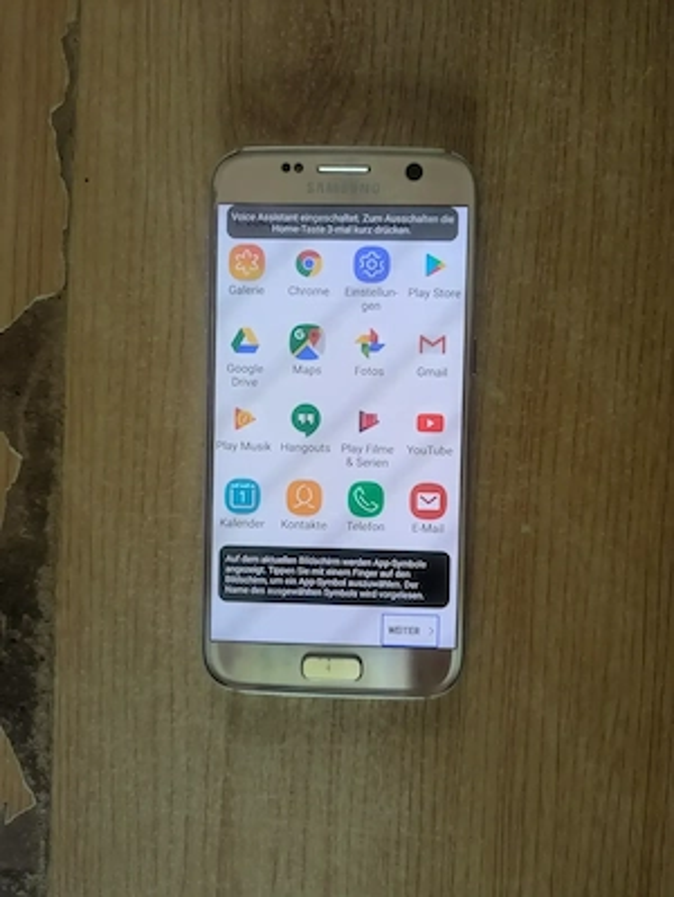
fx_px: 648
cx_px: 337
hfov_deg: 55.0
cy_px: 448
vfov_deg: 69.3
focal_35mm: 25
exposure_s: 1/50
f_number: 1.89
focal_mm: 5.43
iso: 473
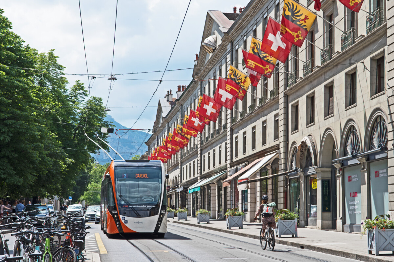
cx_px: 197
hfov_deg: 24.6
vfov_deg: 16.6
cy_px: 131
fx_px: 903
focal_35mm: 82
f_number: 9
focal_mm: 55
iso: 100
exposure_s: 1/200
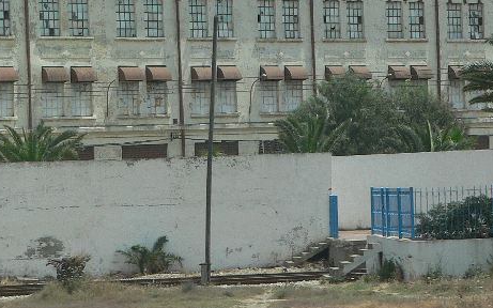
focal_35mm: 151
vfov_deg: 8.7
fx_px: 2029
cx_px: 345
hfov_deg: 13.8
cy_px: 97
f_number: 5.6
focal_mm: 13.6
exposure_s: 1/500
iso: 80
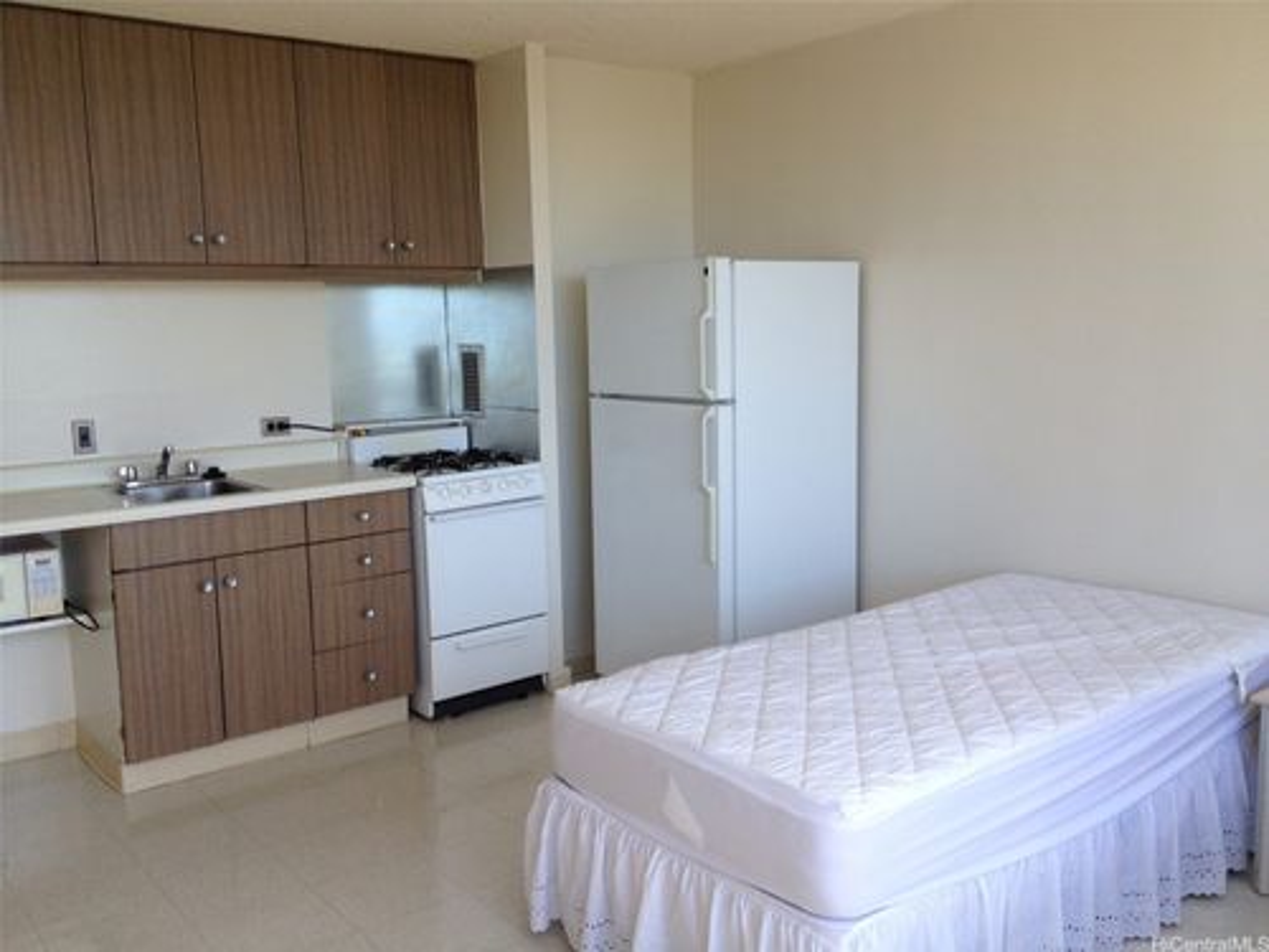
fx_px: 1283
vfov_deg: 40.7
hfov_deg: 52.6
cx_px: 634
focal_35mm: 35
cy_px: 476
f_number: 2.4
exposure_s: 1/131
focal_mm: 4.28
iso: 50
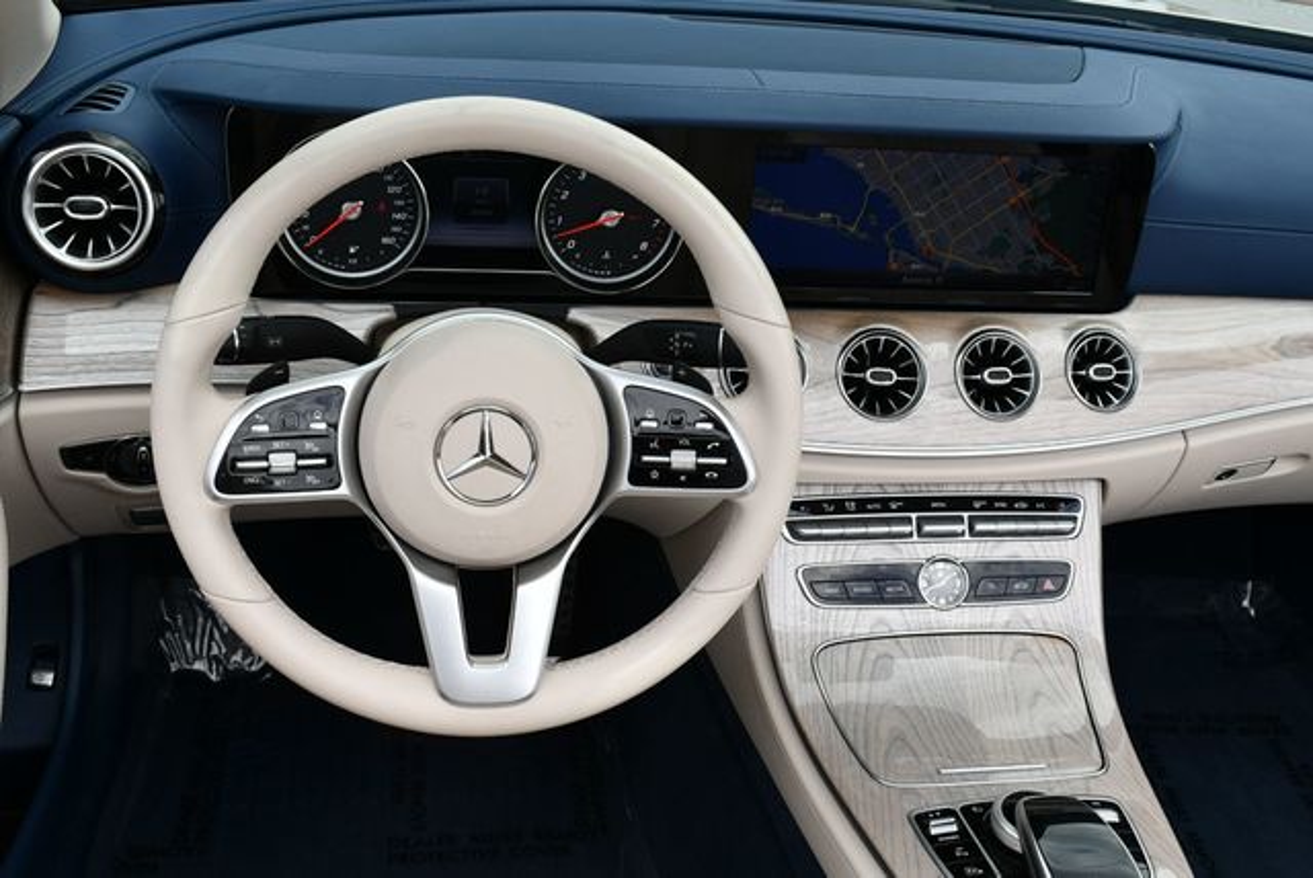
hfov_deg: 53.1
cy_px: 439
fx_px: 1314
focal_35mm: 36
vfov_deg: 36.9
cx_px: 656
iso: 180
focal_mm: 18
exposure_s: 1/250
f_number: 8
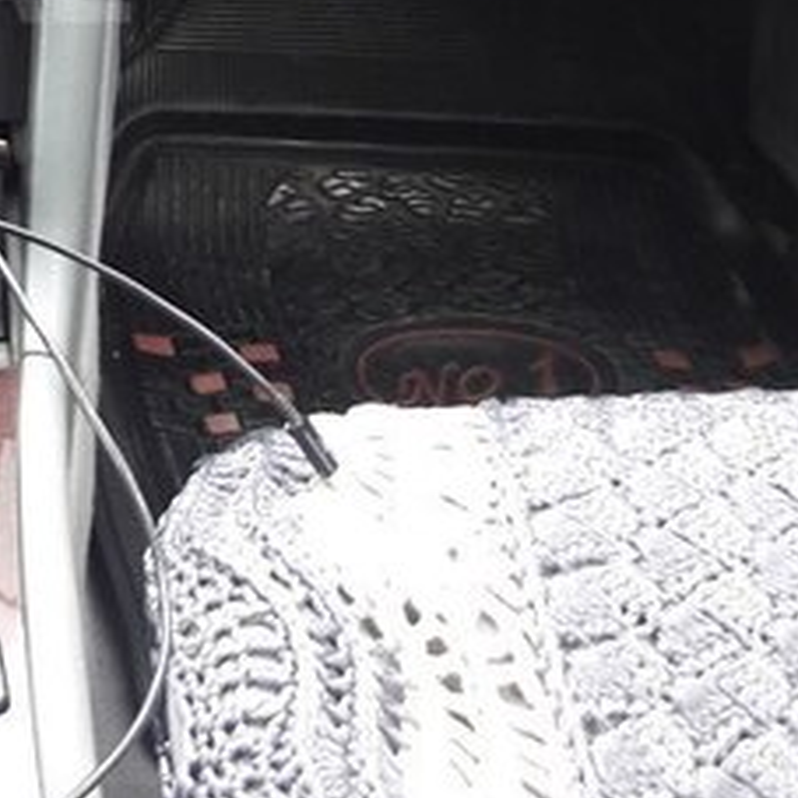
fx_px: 1878
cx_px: -229
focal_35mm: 72
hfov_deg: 21.7
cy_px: -30
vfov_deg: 22.9
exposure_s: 1/33
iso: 64
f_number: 1.9
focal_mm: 3.7
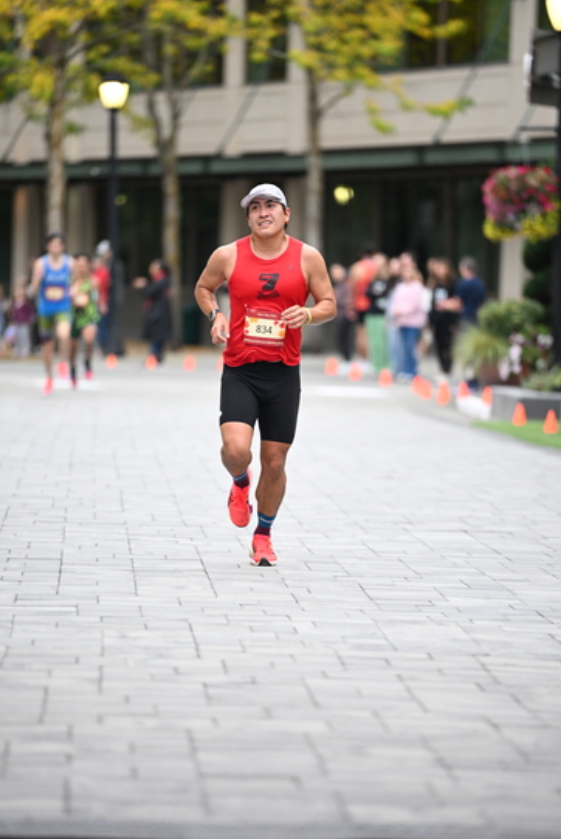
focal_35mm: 203
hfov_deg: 6.8
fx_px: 4739
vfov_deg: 10.1
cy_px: 424
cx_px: 280
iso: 1600
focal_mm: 200
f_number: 2.8
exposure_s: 1/800
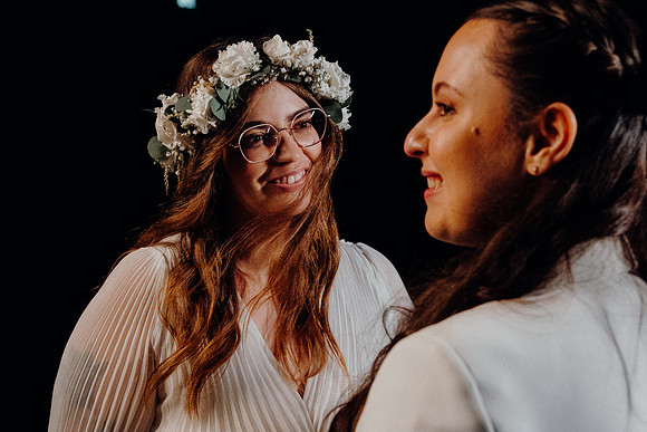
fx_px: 971
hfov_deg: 36.9
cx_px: 324
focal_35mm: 54
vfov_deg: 25.1
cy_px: 216
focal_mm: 36
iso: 5000
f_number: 3.5
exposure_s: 1/160
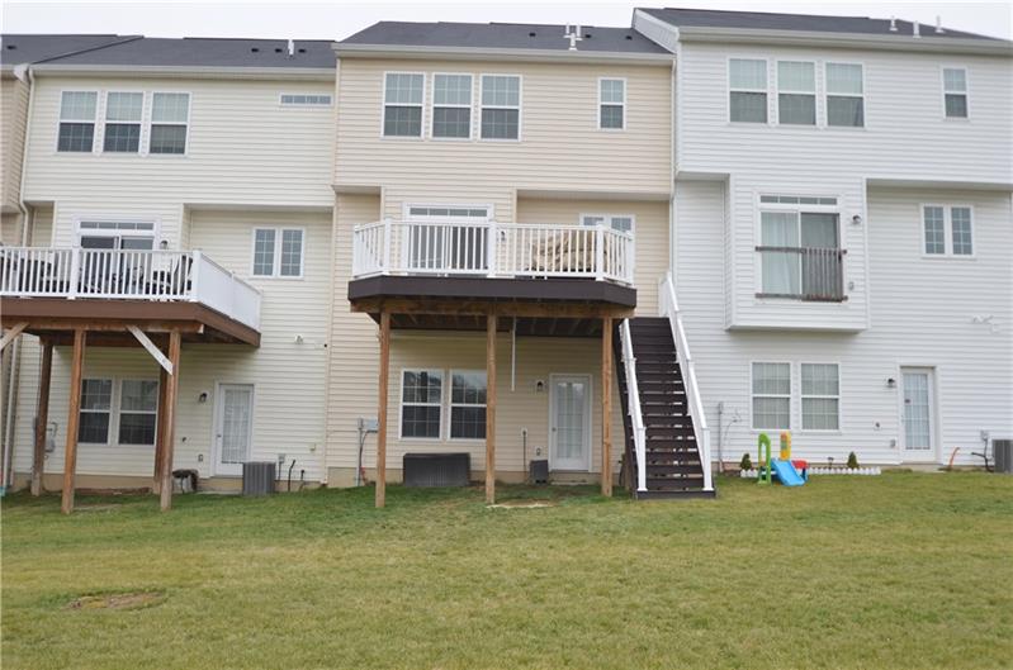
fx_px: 884
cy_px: 335
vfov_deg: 41.5
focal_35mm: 32
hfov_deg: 59.6
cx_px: 506
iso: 100
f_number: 6.3
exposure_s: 1/40
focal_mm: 21
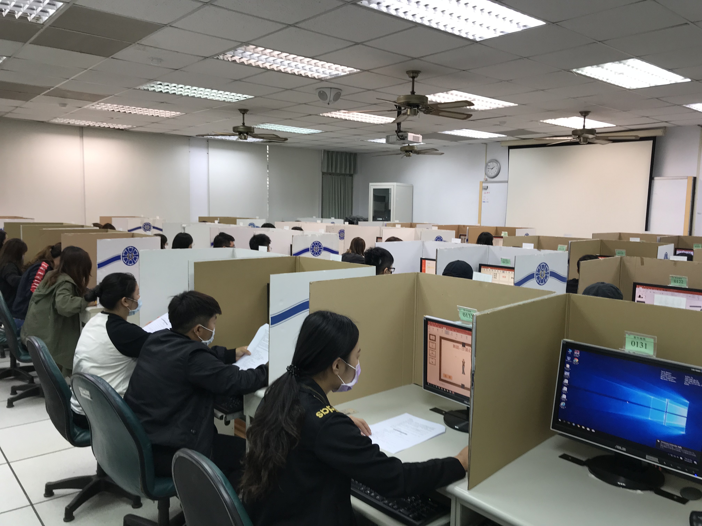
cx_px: 351
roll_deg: -3.3
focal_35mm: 28
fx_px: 568
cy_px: 263
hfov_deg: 63.4
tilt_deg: -7.0
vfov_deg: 49.7
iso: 25
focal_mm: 3.99
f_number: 1.8
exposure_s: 1/60
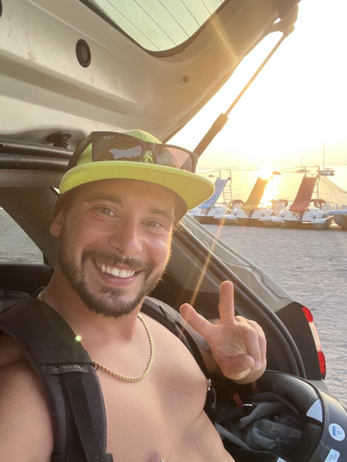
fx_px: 401
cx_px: 174
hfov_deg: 46.8
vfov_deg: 60.0
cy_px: 231
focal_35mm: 30
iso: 64
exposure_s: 1/121
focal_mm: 2.71
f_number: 2.2
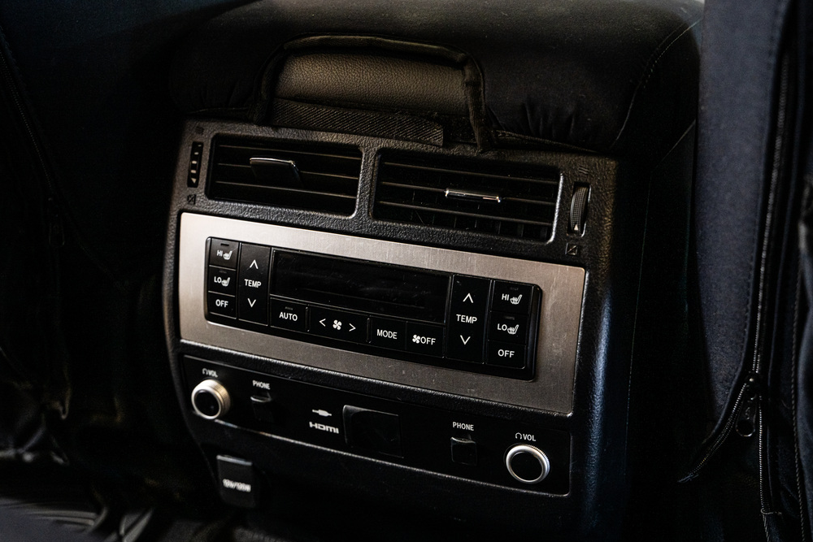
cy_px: 271
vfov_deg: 29.9
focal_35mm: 45
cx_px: 402
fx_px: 1016
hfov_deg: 43.6
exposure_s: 1/125
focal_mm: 44
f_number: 4
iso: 1600
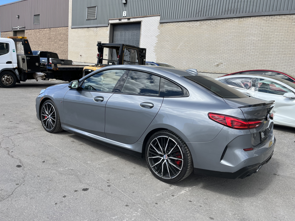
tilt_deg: -10.9
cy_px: 112
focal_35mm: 27
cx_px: 152
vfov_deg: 51.4
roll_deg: -6.1
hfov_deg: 65.3
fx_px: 230
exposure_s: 1/2268
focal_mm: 5.1
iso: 50
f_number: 1.6
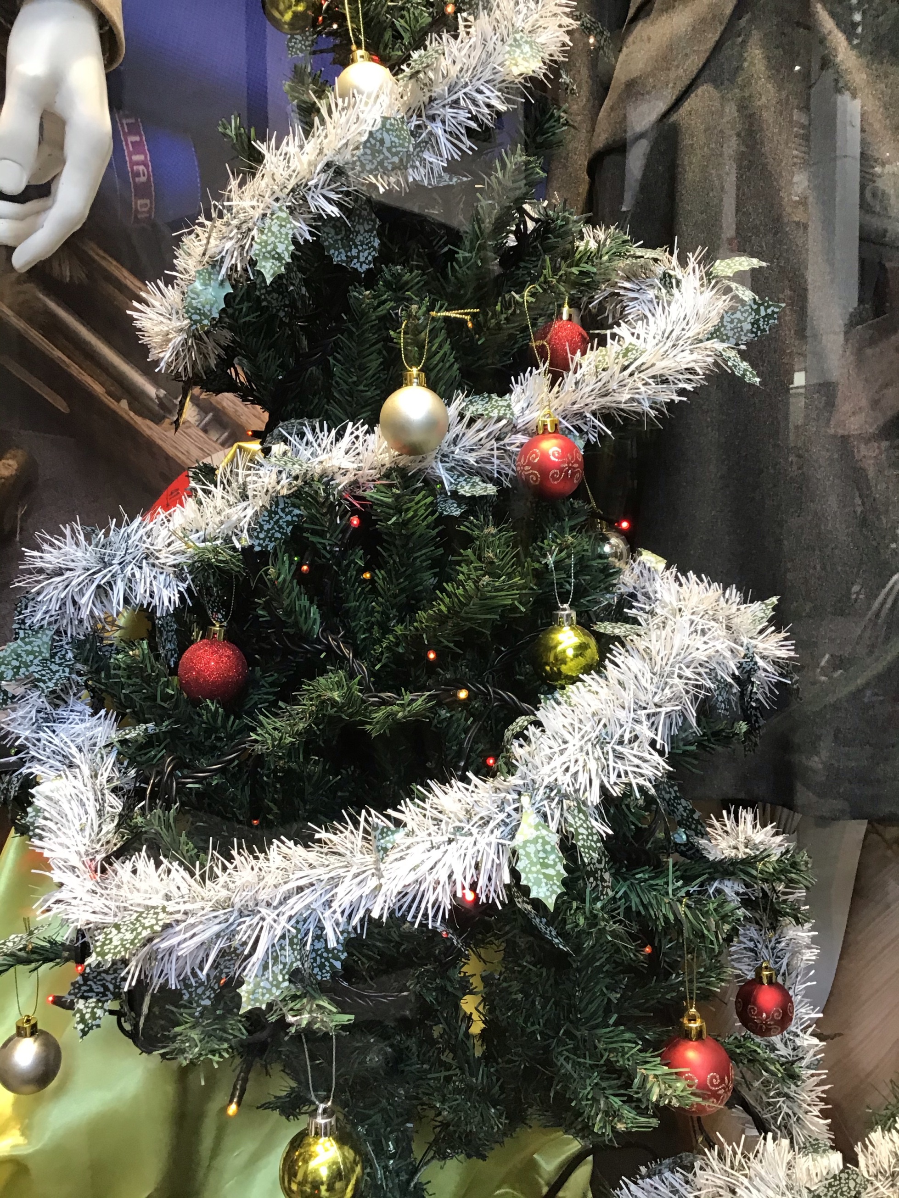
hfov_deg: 45.4
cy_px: 599
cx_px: 450
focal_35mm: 31
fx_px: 1074
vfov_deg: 58.4
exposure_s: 1/30
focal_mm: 3.3
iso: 32
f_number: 2.4
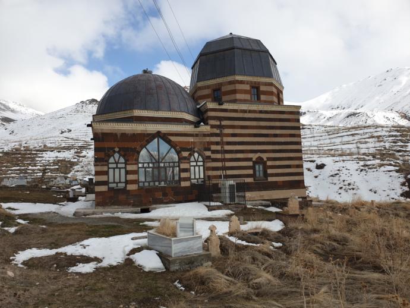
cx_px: 205
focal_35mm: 26
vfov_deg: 53.1
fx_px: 308
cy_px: 154
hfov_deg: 67.3
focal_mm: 4.3
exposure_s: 1/1497
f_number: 2.4
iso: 50
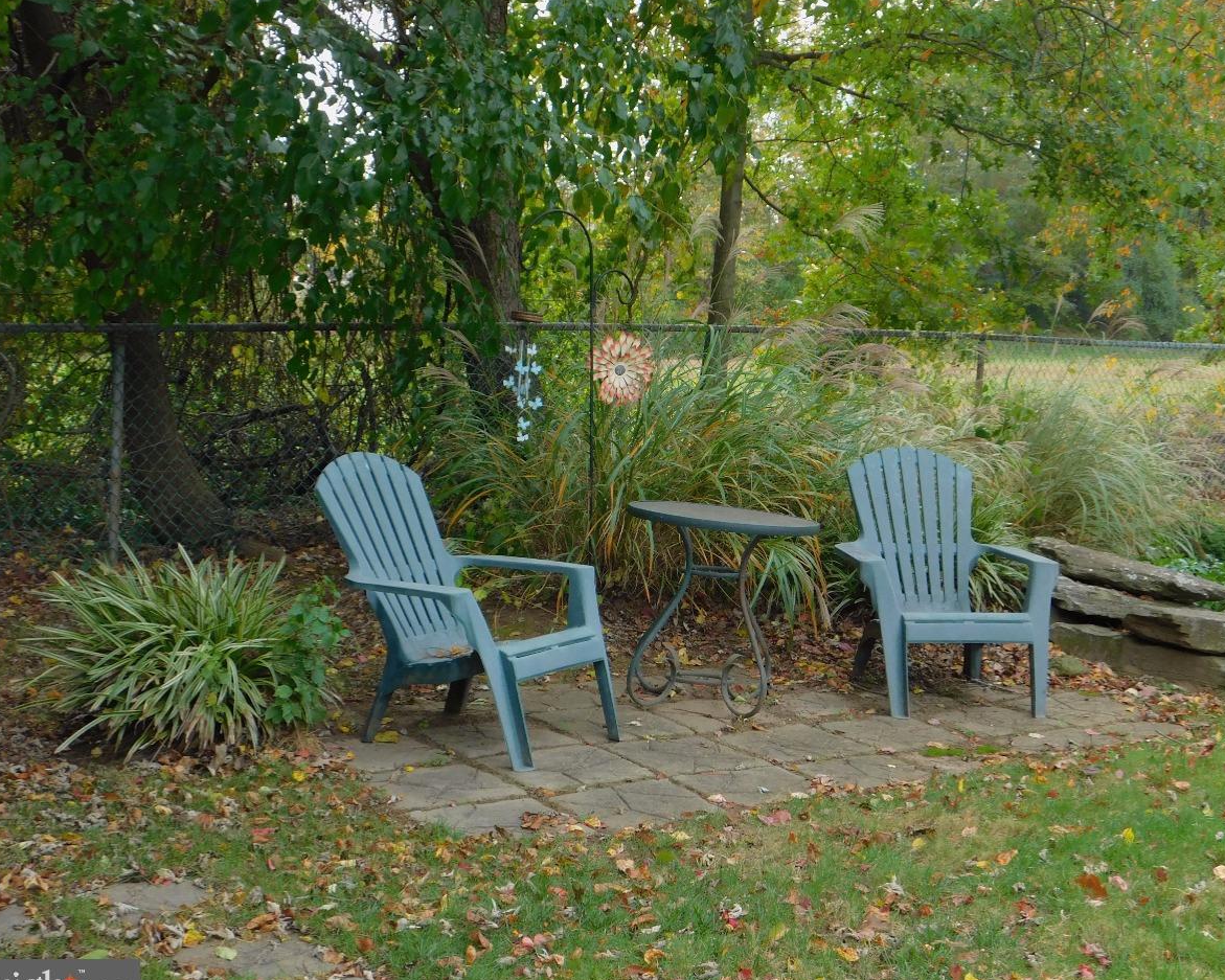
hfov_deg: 34.7
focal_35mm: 54
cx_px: 710
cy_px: 454
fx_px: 1958
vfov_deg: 28.1
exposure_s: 1/200
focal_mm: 8
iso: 125
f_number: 3.7
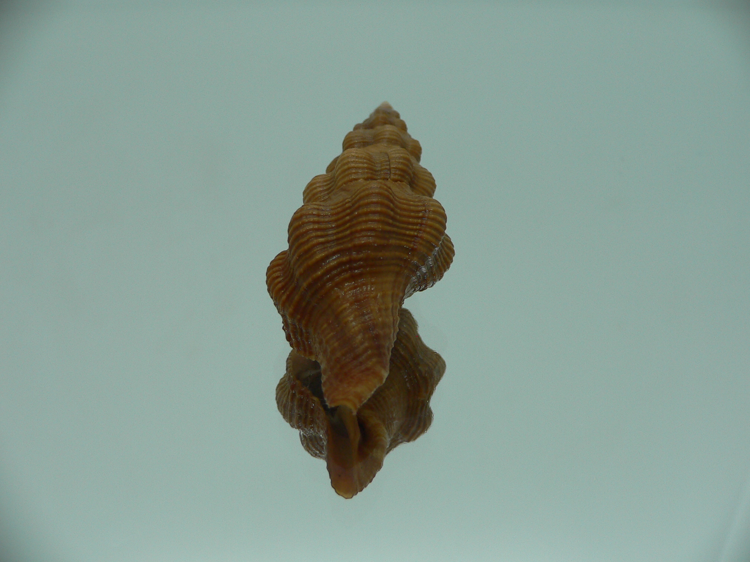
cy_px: 281
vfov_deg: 40.7
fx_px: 758
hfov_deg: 52.6
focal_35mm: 35
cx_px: 375
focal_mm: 4.6
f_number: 2.8
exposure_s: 1/60
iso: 80
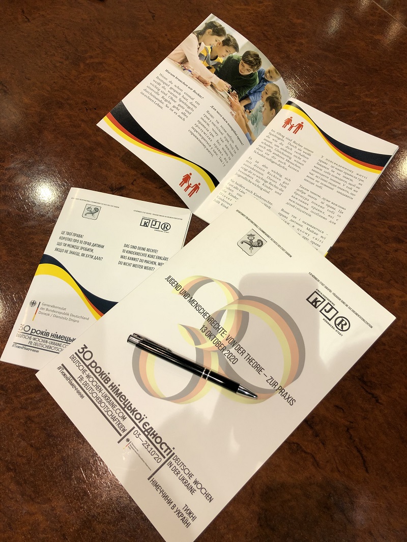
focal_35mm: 28
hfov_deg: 49.8
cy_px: 271
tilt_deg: -64.9
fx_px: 439
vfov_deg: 63.4
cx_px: 204
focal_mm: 4
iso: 25
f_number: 1.8
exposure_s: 1/100
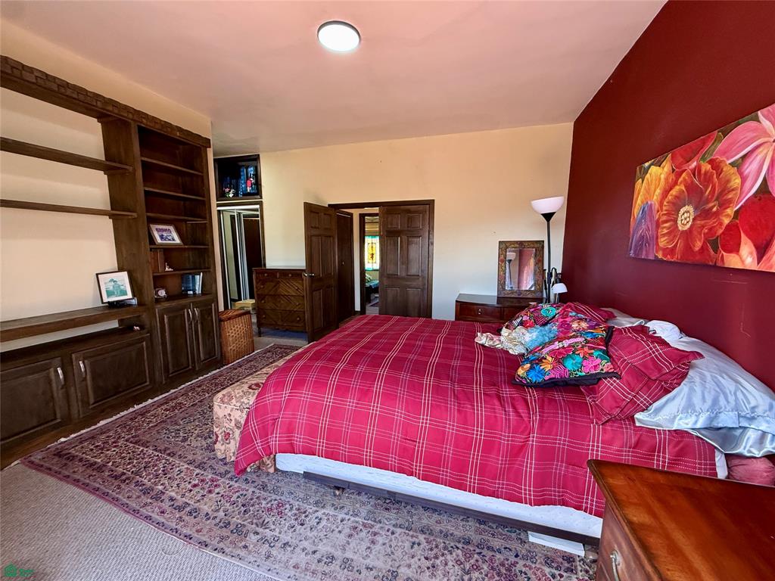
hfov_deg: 102.1
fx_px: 313
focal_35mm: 14
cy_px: 290
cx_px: 388
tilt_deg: -8.4
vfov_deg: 85.7
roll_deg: -0.2
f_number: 2.2
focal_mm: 2.22
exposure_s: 1/99
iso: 320
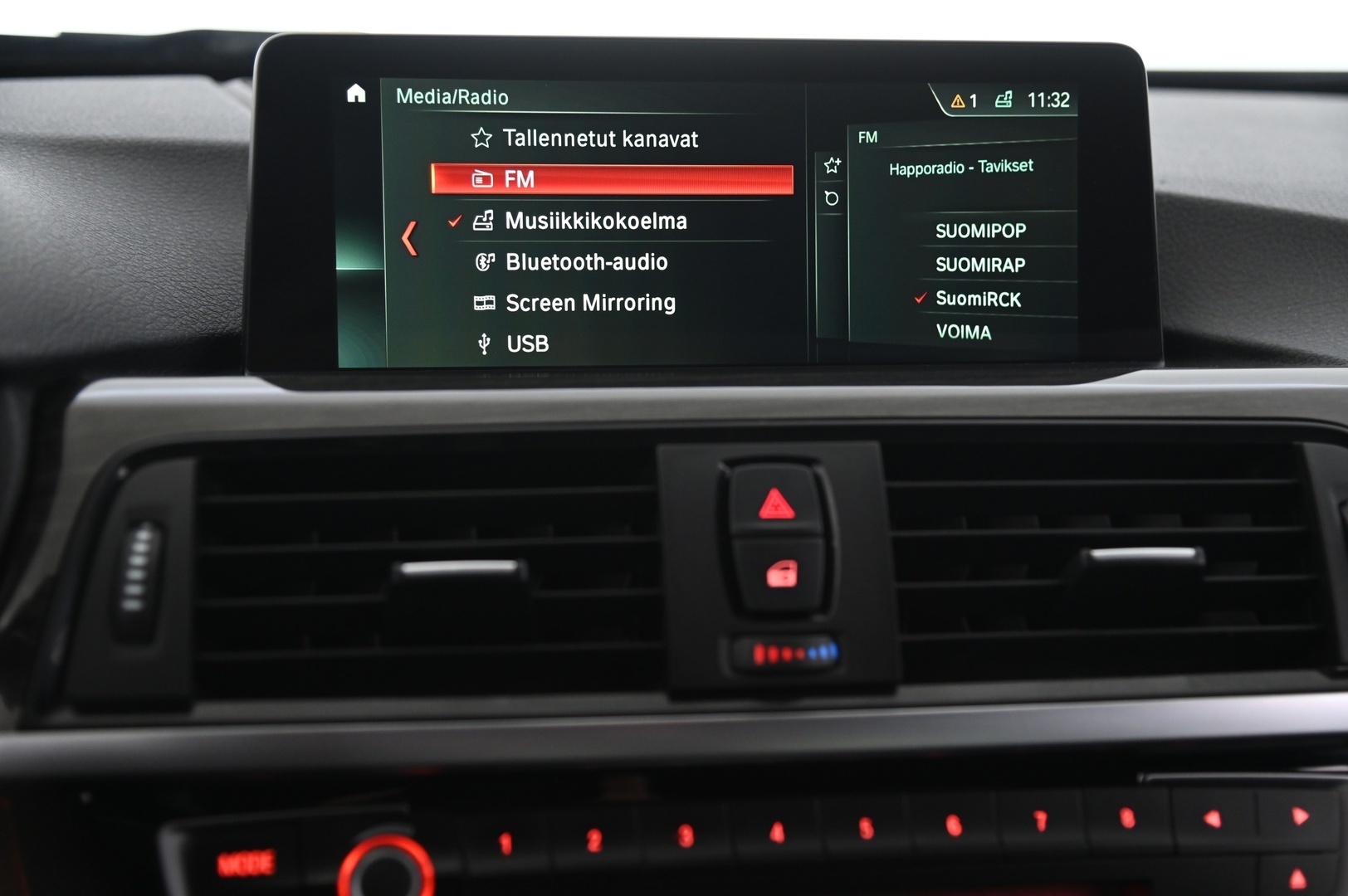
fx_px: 1945
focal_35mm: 52
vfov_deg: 25.9
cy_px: 448
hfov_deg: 38.2
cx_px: 674
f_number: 4
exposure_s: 1/20
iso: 2000
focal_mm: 52
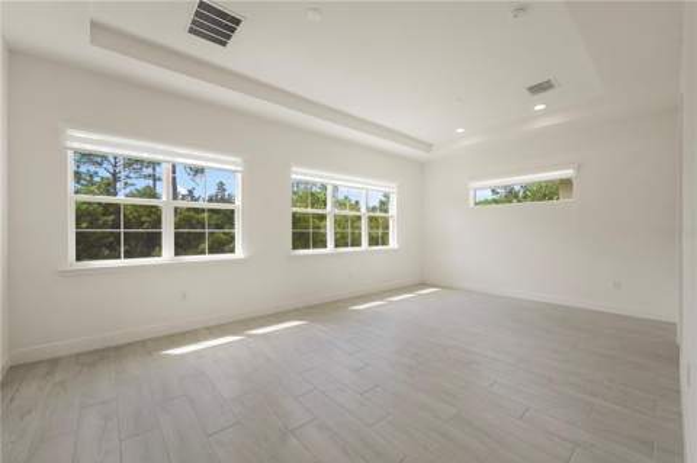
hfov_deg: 104.3
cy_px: 232
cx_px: 348
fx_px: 271
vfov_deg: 81.1
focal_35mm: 14
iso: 200
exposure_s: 1/60
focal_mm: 14
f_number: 5.6
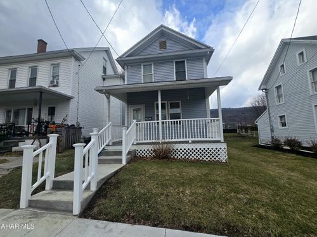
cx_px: 158
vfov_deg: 89.9
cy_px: 118
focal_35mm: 13
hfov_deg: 106.2
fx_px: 119
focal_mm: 2.2
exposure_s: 1/2000
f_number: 2.2
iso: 64
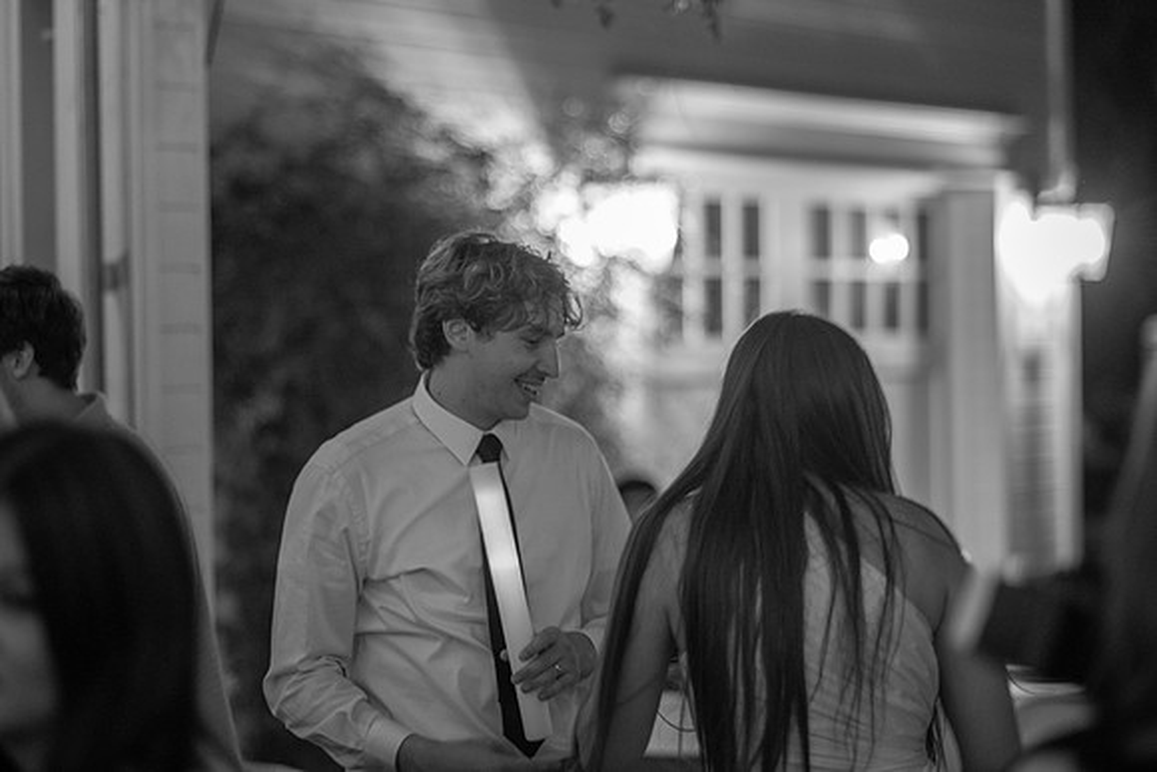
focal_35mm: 92
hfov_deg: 22.1
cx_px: 529
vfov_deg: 14.8
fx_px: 2965
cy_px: 353
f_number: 1.8
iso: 1600
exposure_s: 1/60
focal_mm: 85
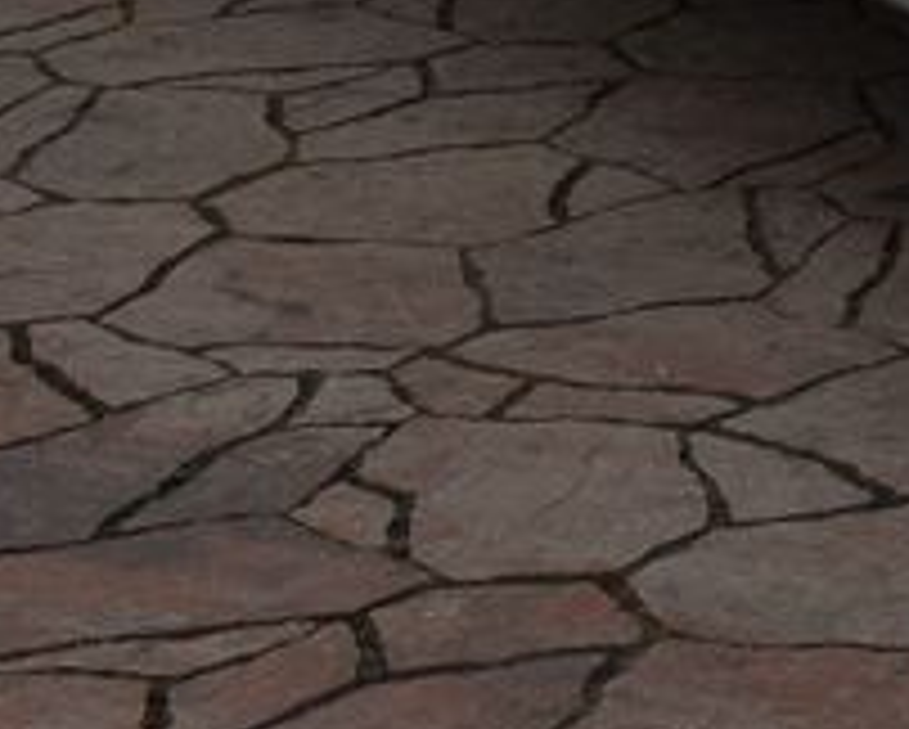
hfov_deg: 8.6
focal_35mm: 209
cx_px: 1976
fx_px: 5628
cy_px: -441
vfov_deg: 7.3
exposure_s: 1/400
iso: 500
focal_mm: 44
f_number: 10
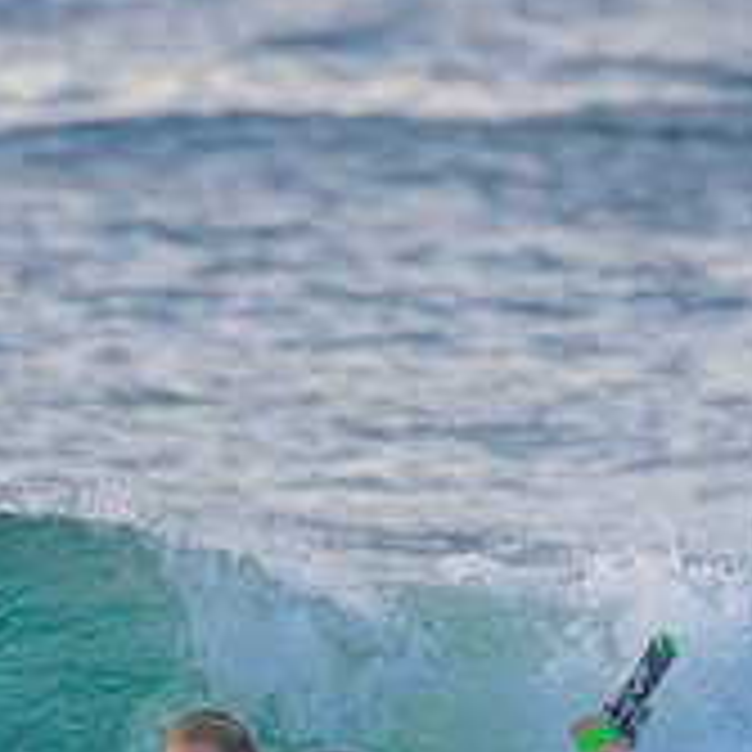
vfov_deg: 0.6
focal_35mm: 2949
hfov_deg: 0.6
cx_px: -221
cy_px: 844
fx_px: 72480
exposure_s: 1/2000
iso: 2500
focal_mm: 1000
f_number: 11
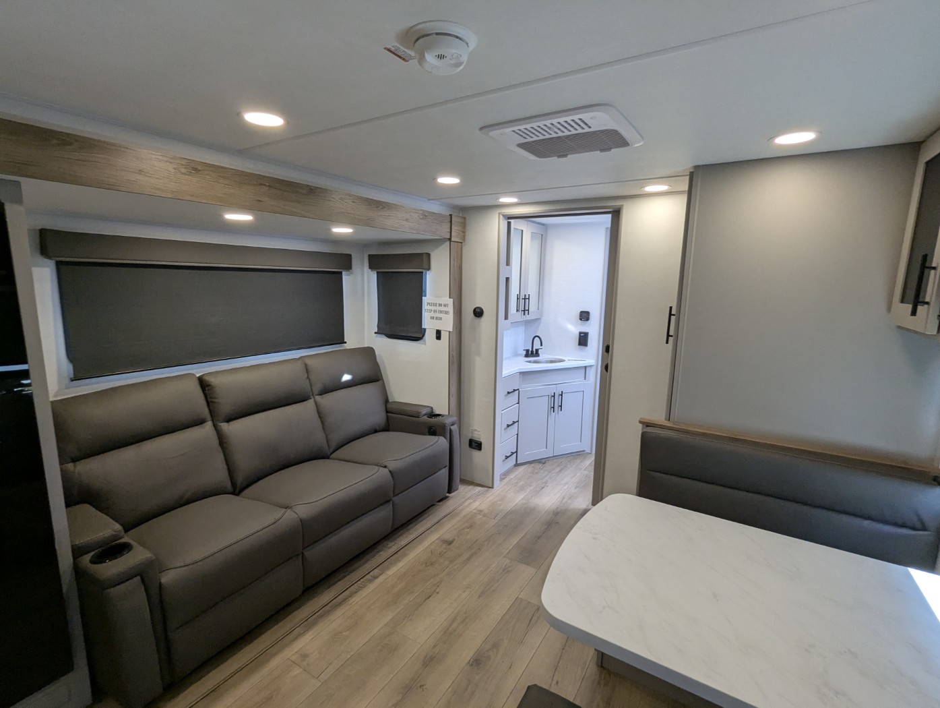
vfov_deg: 78.2
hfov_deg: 94.4
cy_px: 354
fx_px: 435
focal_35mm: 16
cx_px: 470
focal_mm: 2.35
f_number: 2.2
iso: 162
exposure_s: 1/125
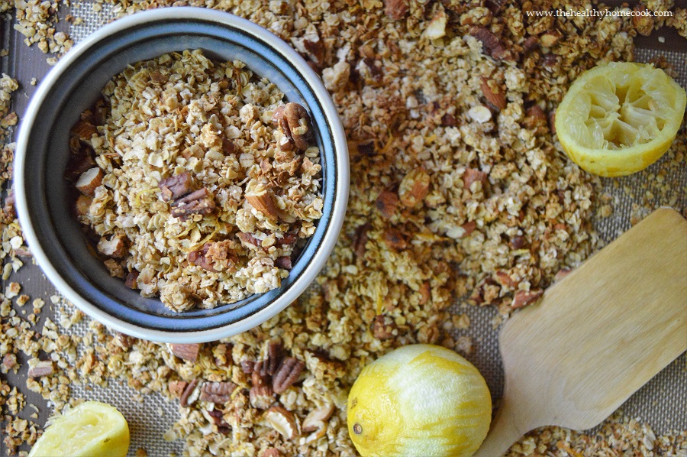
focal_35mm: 33
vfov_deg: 39.9
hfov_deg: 57.3
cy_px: 228
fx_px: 629
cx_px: 344
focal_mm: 22
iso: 3200
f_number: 4
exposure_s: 1/400
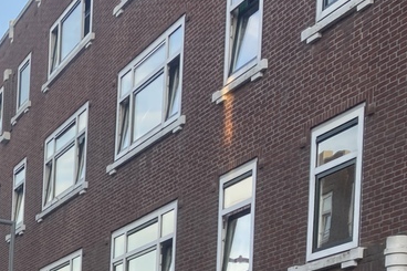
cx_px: -124
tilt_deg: +7.0
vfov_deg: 16.2
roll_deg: -2.2
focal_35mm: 81
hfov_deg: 22.4
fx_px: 915
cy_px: 322
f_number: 1.8
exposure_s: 1/122
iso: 25
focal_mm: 3.99
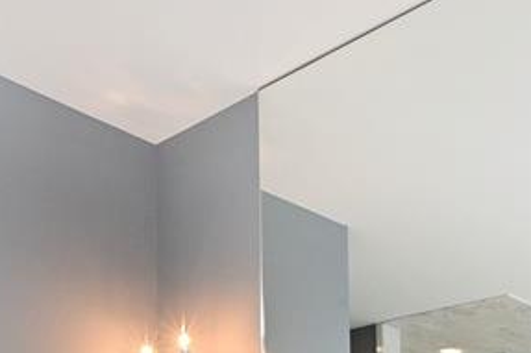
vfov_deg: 22.3
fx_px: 737
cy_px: 527
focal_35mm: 50
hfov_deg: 36.2
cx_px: 514
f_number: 14
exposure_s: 1/60
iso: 800
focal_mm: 14
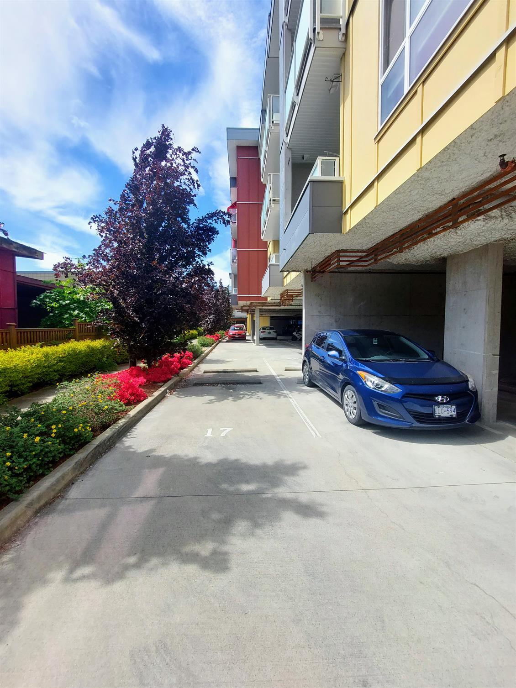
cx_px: 258
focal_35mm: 13
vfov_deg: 106.2
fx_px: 258
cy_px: 344
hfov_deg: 89.9
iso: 50
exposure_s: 1/1331
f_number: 2.2
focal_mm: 1.74
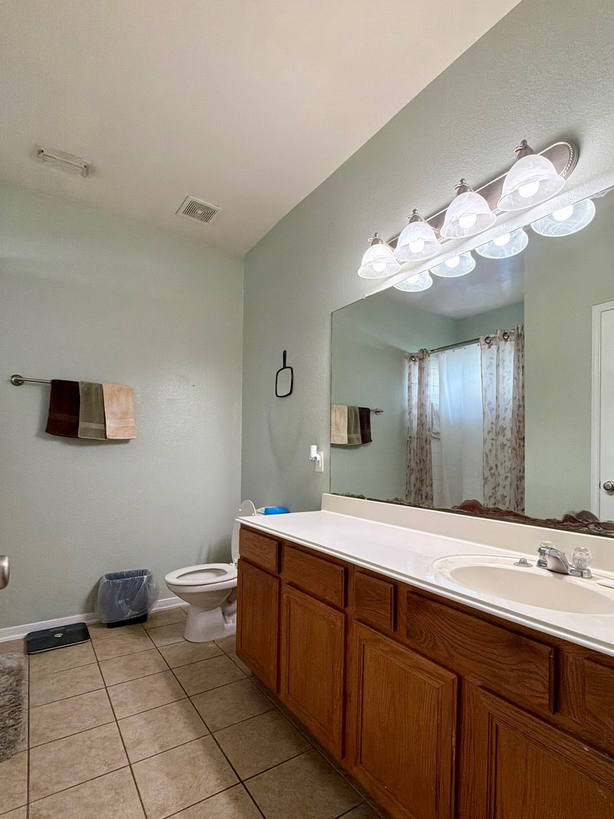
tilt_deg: +0.1
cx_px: 331
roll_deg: -1.0
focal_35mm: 18
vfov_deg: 87.4
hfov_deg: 71.5
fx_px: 426
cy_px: 456
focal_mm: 2.22
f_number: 2.2
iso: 250
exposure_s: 1/120
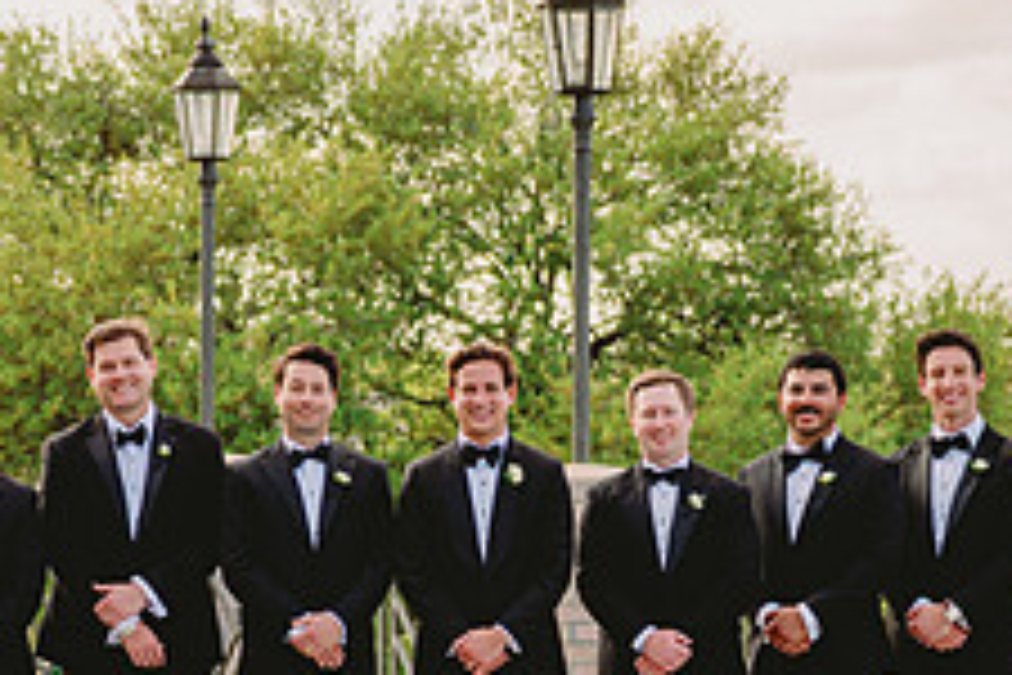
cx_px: 465
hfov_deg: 18.9
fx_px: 3036
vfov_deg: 12.6
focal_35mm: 108
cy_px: 517
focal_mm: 40
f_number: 2.8
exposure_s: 1/1000
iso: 100
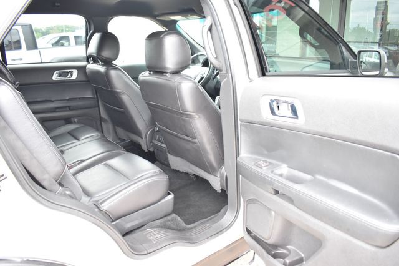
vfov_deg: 47.9
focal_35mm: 27
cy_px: 133
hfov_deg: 67.4
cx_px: 200
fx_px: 299
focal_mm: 18
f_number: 4
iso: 1250
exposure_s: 1/125
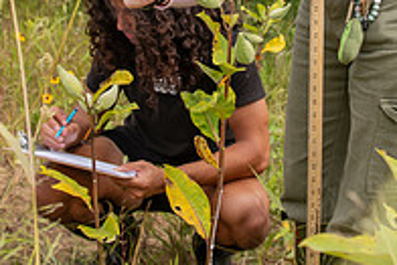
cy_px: -54
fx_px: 784
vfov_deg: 18.2
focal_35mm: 71
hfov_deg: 28.4
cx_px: 209
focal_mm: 24
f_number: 3.5
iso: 80
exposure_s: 1/320
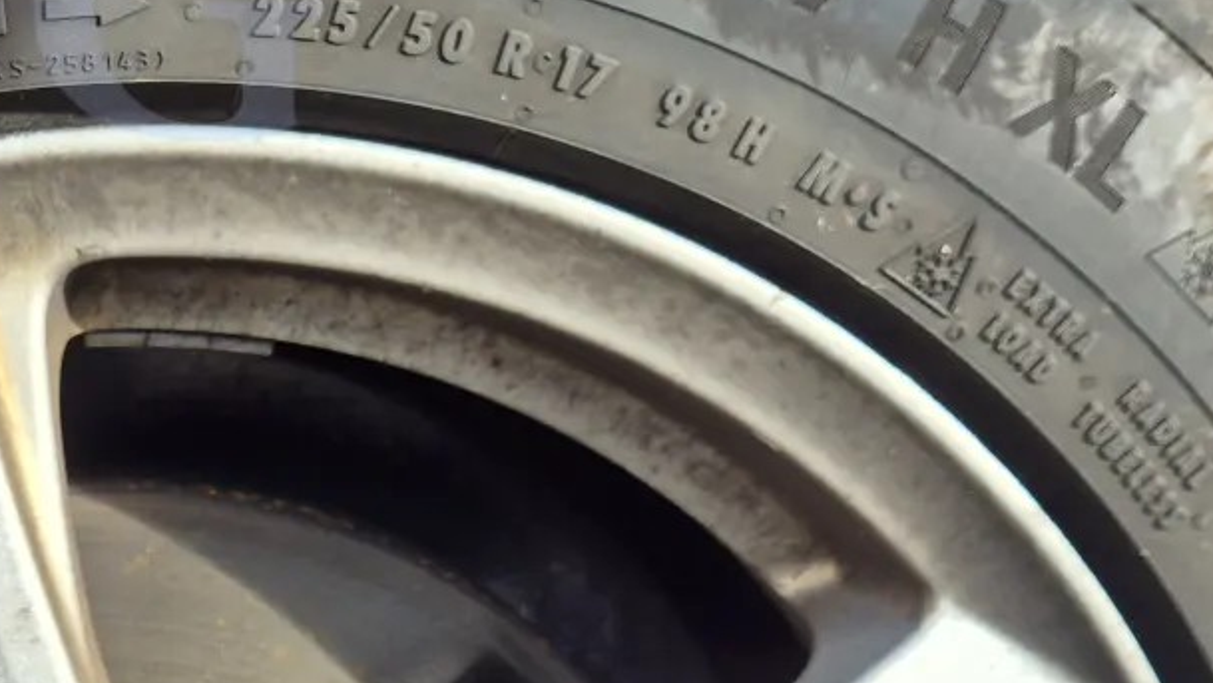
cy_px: 992
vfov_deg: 14.4
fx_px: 2542
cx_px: 34
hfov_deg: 25.7
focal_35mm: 79
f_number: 1.8
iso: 25
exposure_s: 1/458
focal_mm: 5.4
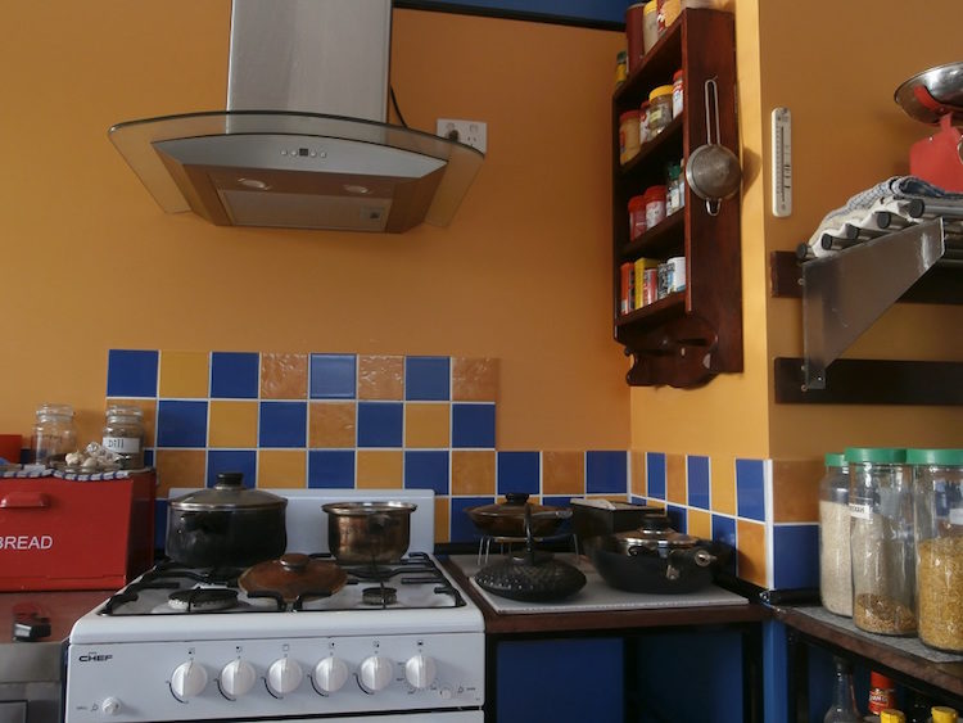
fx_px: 835
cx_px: 482
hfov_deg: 59.9
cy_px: 362
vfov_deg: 46.8
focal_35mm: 30
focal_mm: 5.36
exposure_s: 1/50
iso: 100
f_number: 3.5
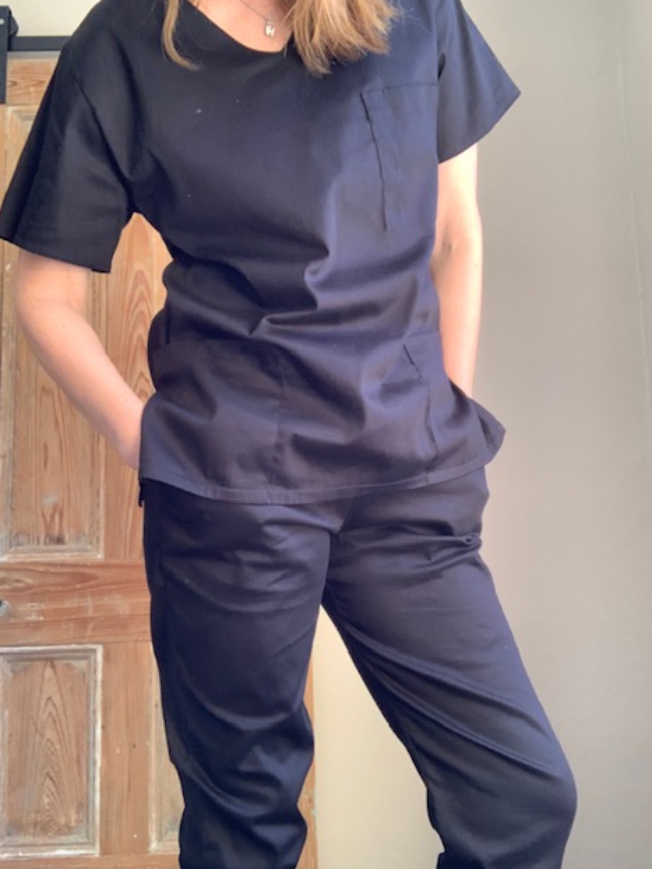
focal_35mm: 33
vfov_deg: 55.3
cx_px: 329
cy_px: 430
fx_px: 828
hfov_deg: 43.0
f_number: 2.2
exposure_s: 1/60
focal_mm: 2.87
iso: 160
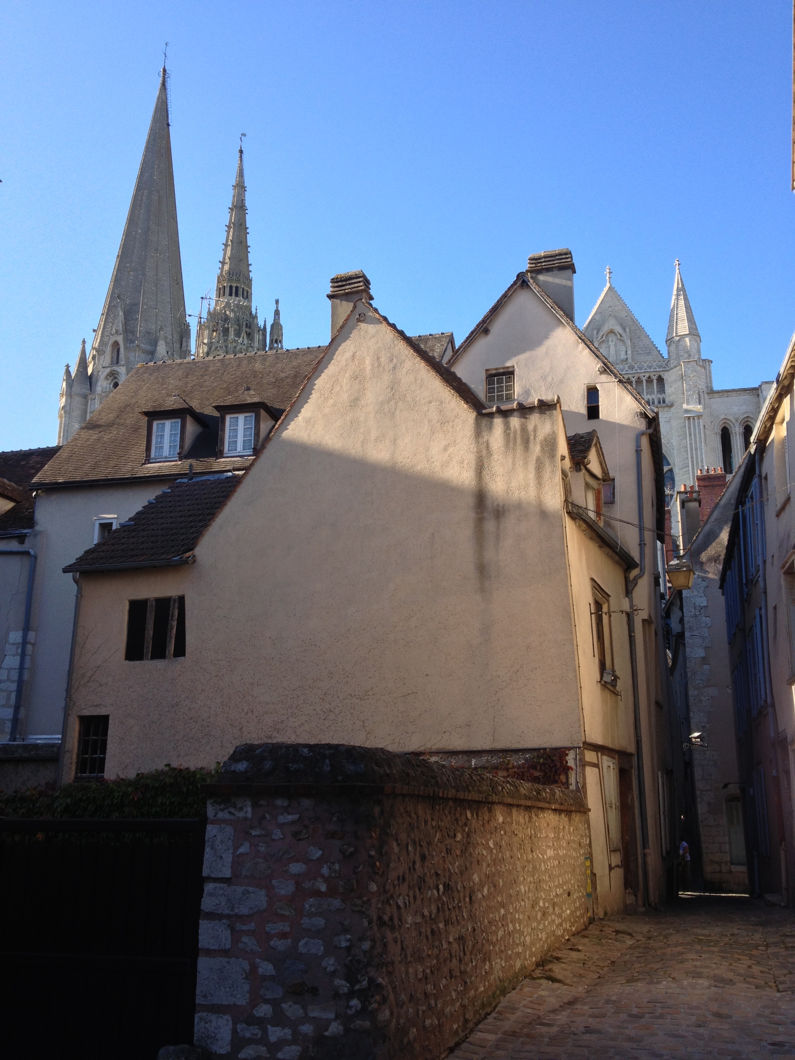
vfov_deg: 52.6
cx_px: 398
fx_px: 1072
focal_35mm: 35
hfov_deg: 40.7
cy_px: 530
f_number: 2.4
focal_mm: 4.28
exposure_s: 1/456
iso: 50
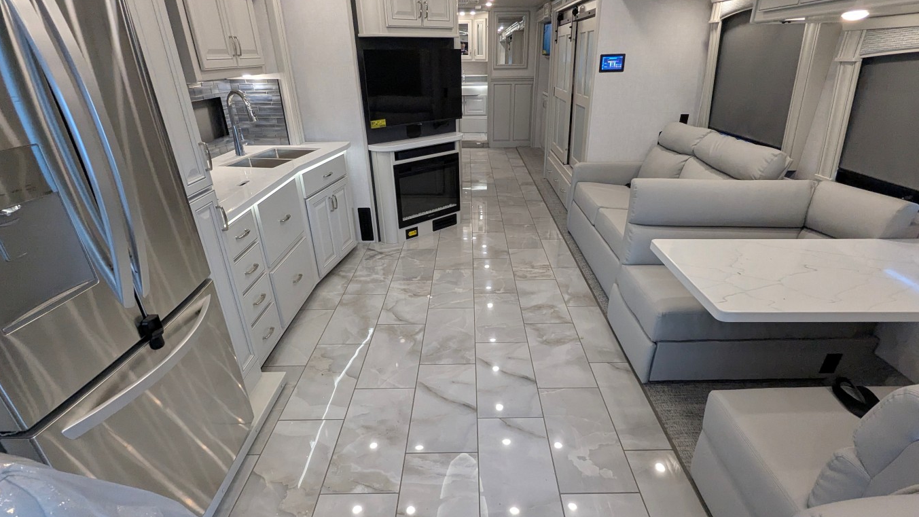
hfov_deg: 92.7
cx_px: 469
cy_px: 293
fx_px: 439
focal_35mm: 18
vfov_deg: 60.8
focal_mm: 2.35
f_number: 2.2
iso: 381
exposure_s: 1/203
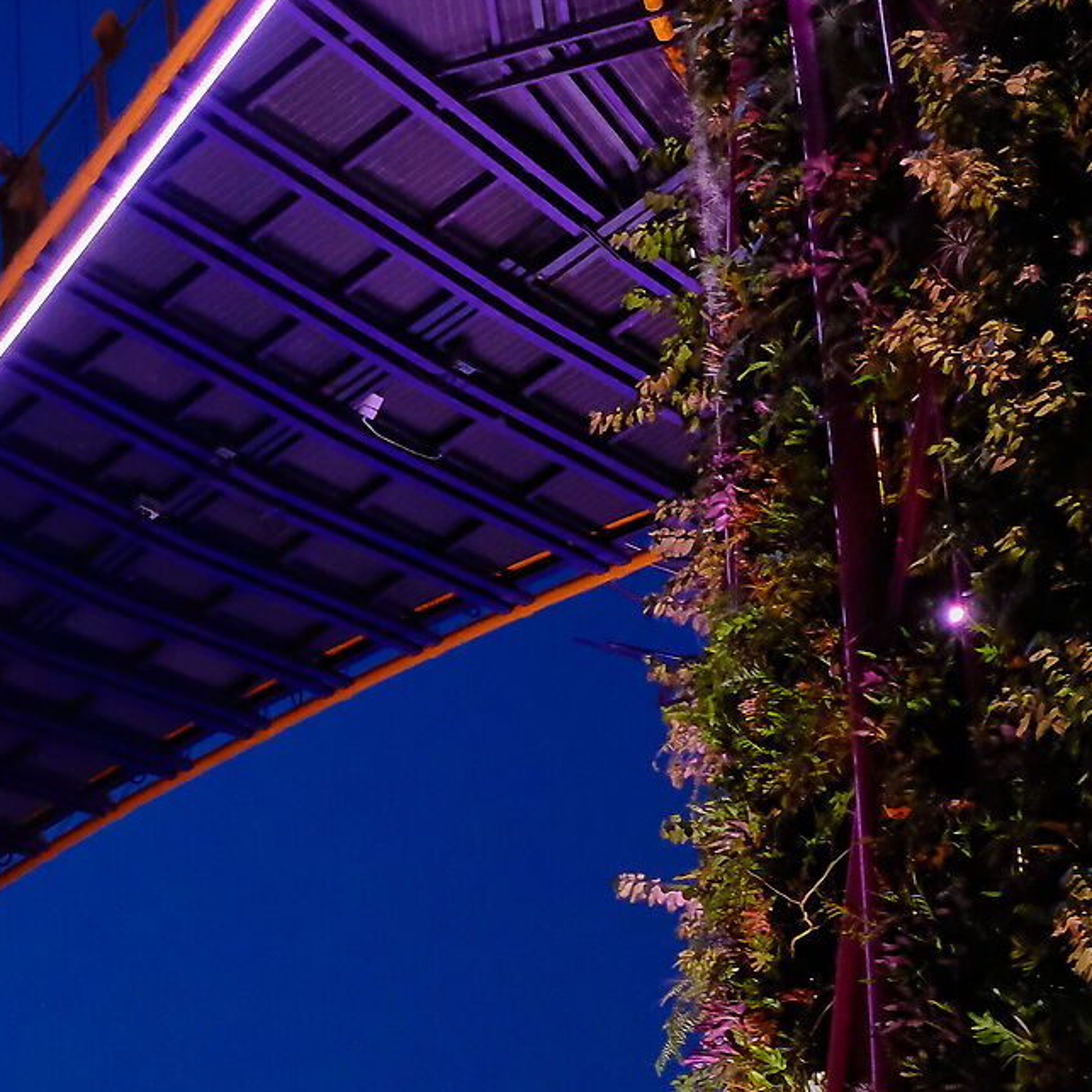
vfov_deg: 15.7
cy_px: 700
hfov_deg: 15.3
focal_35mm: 111
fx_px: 3962
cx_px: -129
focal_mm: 23
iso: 5000
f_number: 2.2
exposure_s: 1/100
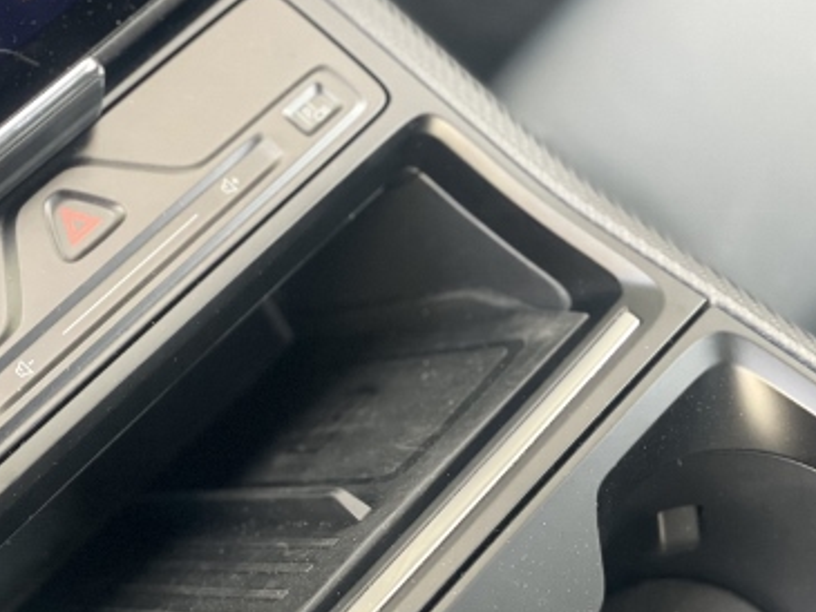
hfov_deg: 20.8
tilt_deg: -54.0
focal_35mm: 94
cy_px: 251
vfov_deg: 15.7
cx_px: 264
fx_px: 2217
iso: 250
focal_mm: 6
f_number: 2
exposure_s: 1/78
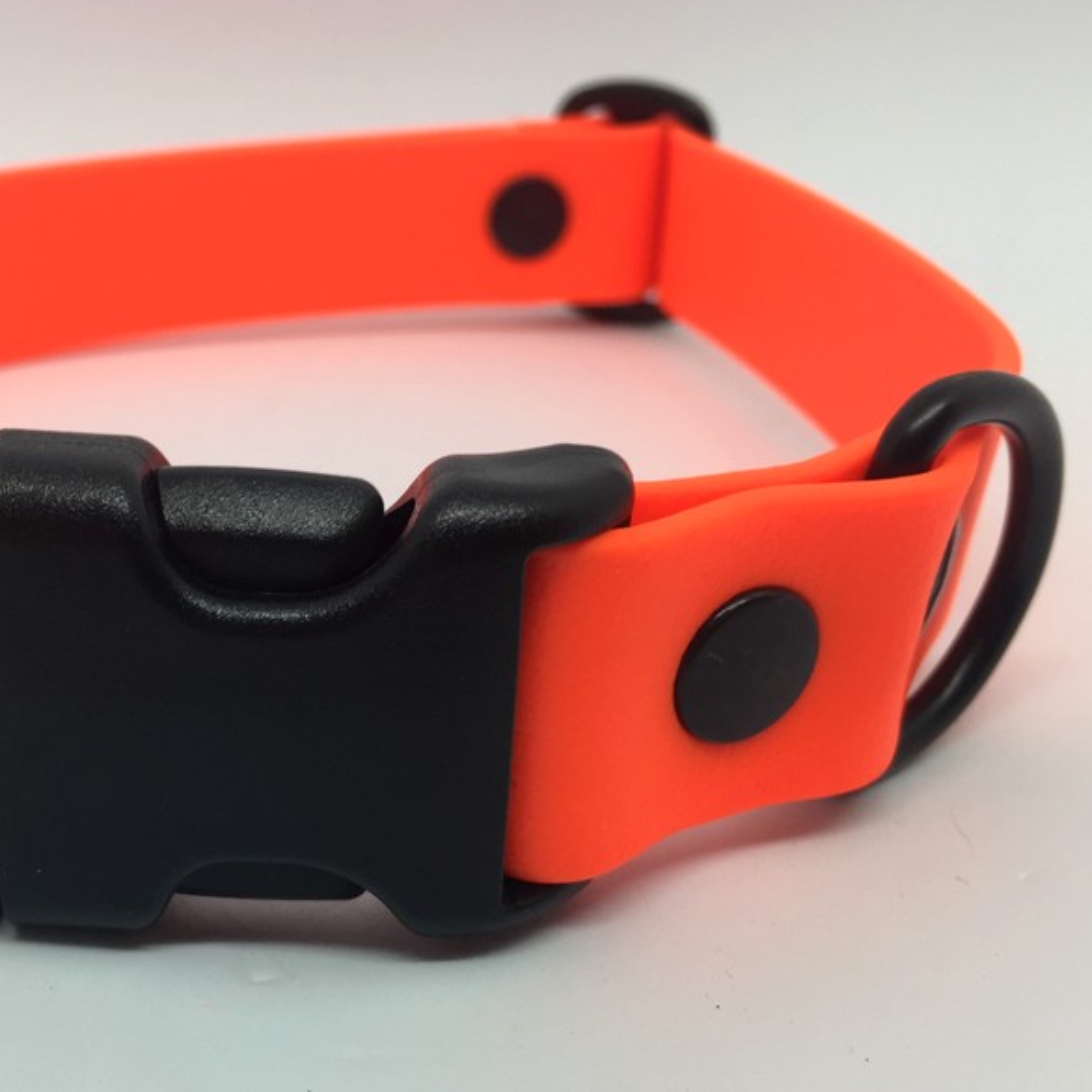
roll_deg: -3.1
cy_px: 540
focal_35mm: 35
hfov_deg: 46.6
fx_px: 1249
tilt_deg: -23.5
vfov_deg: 47.2
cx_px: 380
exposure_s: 1/100
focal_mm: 4.15
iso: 40
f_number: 2.2
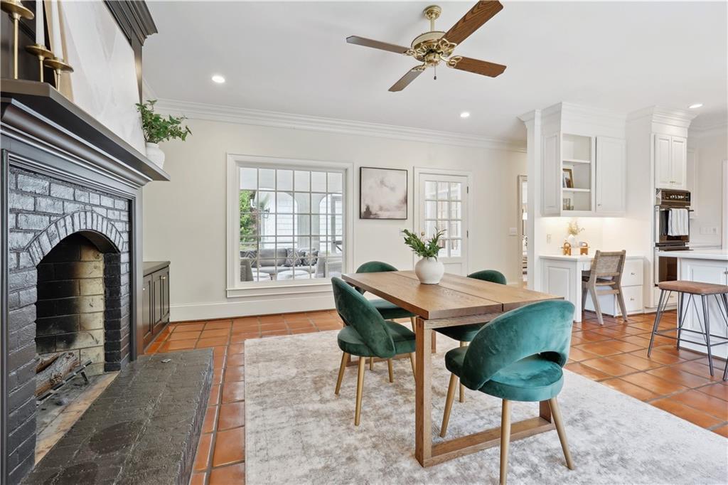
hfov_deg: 96.8
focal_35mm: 16
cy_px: 242
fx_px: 323
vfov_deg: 73.7
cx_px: 364
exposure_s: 1/5
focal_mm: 16
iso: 400
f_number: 8
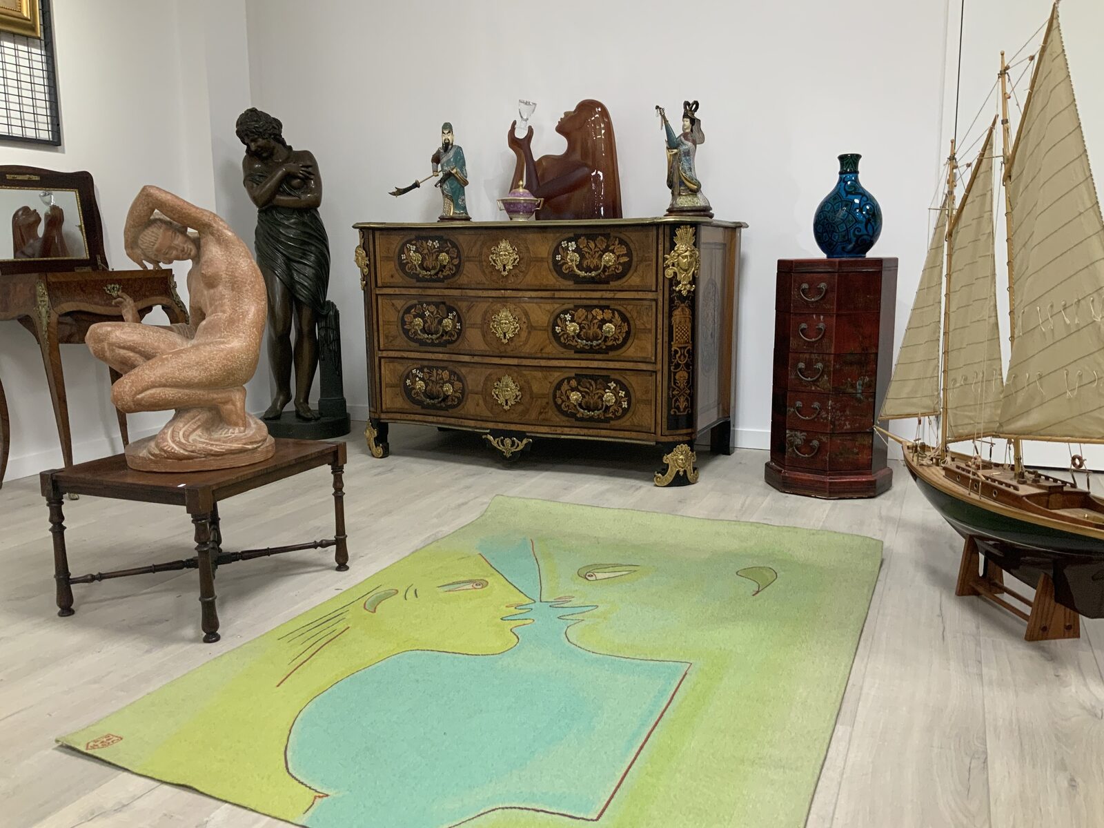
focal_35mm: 29
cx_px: 552
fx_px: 925
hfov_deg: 61.7
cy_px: 414
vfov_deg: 48.2
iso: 100
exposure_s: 1/60
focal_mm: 3
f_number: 1.8
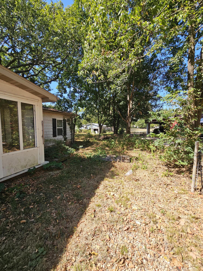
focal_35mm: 13
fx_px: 102
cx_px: 102
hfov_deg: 89.9
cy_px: 136
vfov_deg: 106.2
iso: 50
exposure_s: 1/754
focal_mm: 2.2
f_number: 2.2
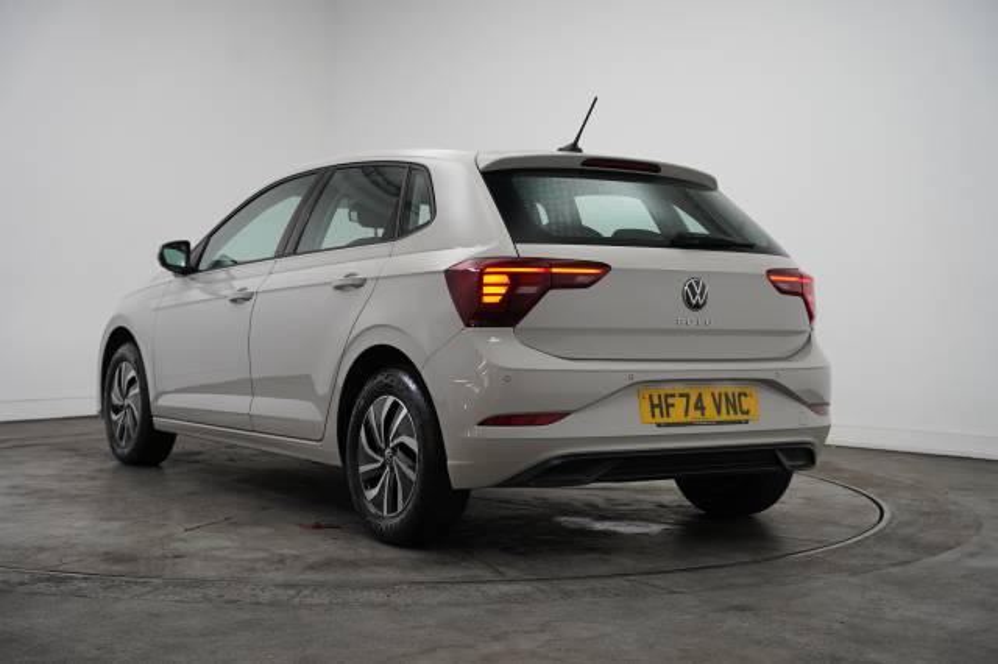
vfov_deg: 27.0
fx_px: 1383
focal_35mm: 50
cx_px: 499
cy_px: 332
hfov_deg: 39.7
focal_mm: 49.9
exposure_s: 1/160
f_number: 4
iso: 1000
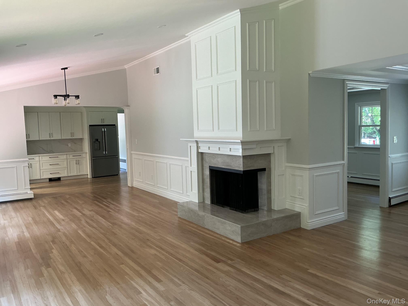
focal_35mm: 29
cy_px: 153
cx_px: 204
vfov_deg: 48.2
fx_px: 342
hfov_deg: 61.7
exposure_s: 1/60
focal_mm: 3
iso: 64
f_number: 1.8
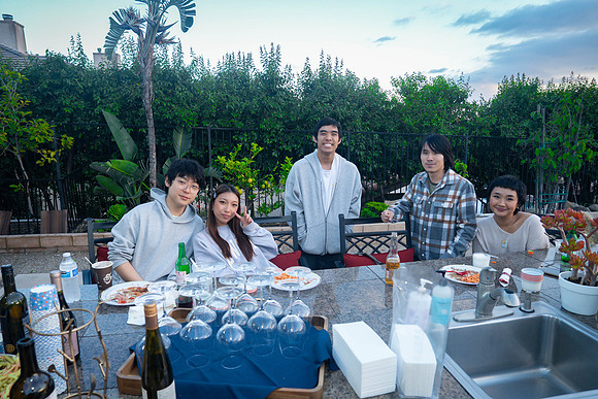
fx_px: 399
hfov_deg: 73.7
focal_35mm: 24
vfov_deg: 53.2
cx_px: 299
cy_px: 200
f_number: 5
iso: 640
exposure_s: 1/160
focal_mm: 24
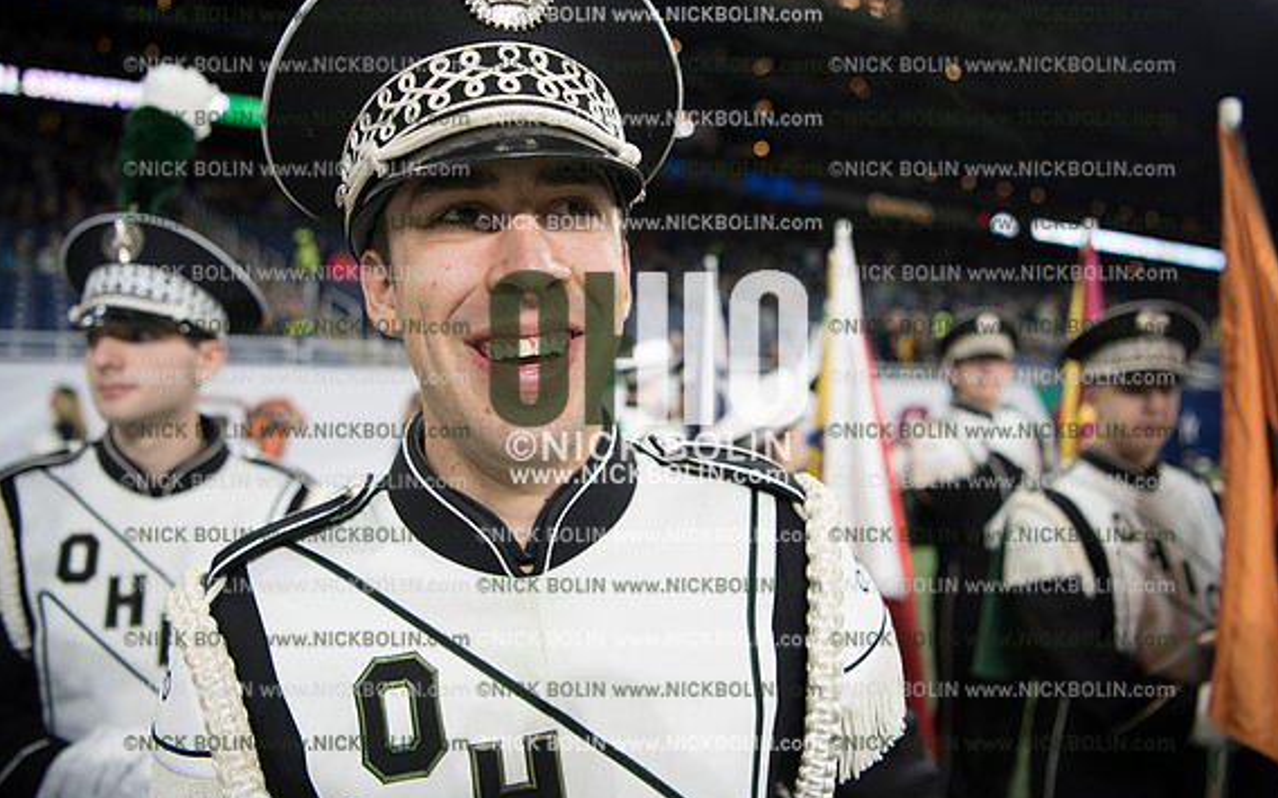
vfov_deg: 49.3
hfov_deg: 72.5
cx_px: 648
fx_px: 871
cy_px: 379
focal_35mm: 25
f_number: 2.8
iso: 1250
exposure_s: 1/800
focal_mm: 24
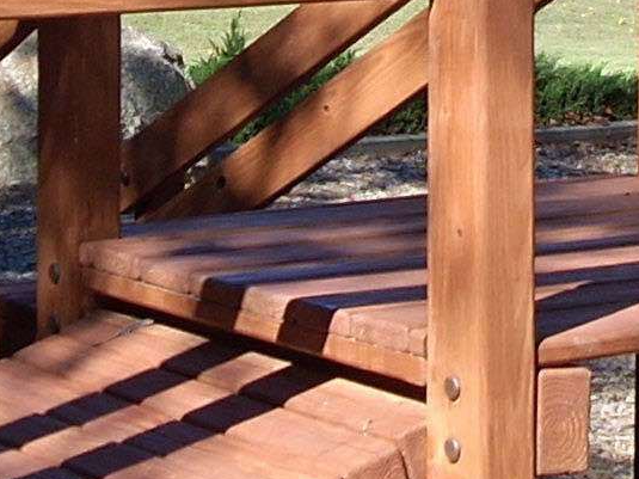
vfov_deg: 8.2
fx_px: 3267
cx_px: 528
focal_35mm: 177
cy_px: -290
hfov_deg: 11.1
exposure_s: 1/369
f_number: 2.8
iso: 64
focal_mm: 6.2
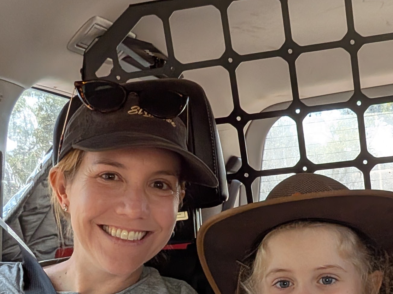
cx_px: 314
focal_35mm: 65
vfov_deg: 21.5
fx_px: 738
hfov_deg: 29.2
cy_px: 314
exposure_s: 1/100
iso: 71
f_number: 2.2
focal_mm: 2.74
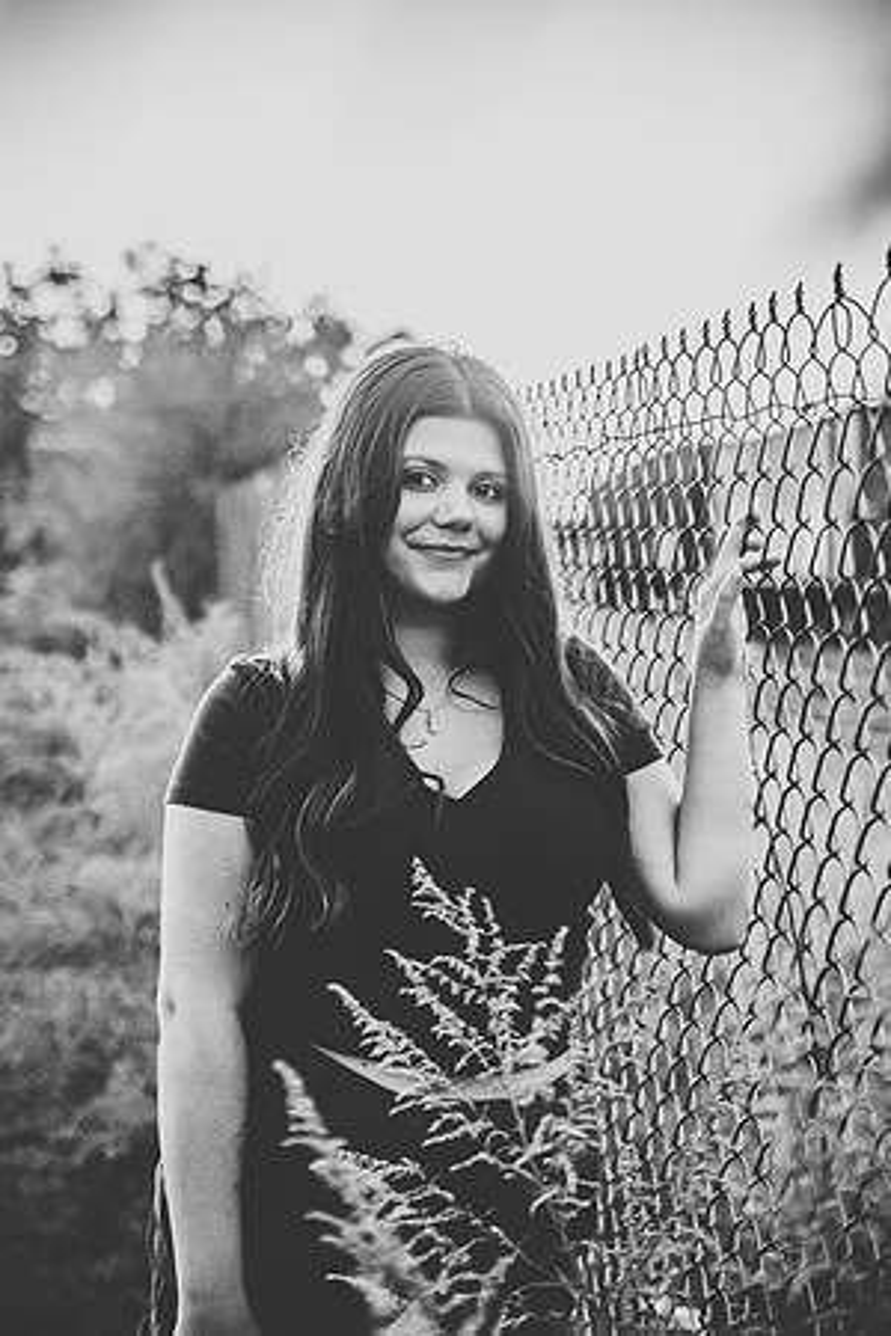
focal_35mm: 62
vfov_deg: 32.4
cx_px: 446
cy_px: 668
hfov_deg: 21.9
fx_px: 2302
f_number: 2.8
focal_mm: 62
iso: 2000
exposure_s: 1/50
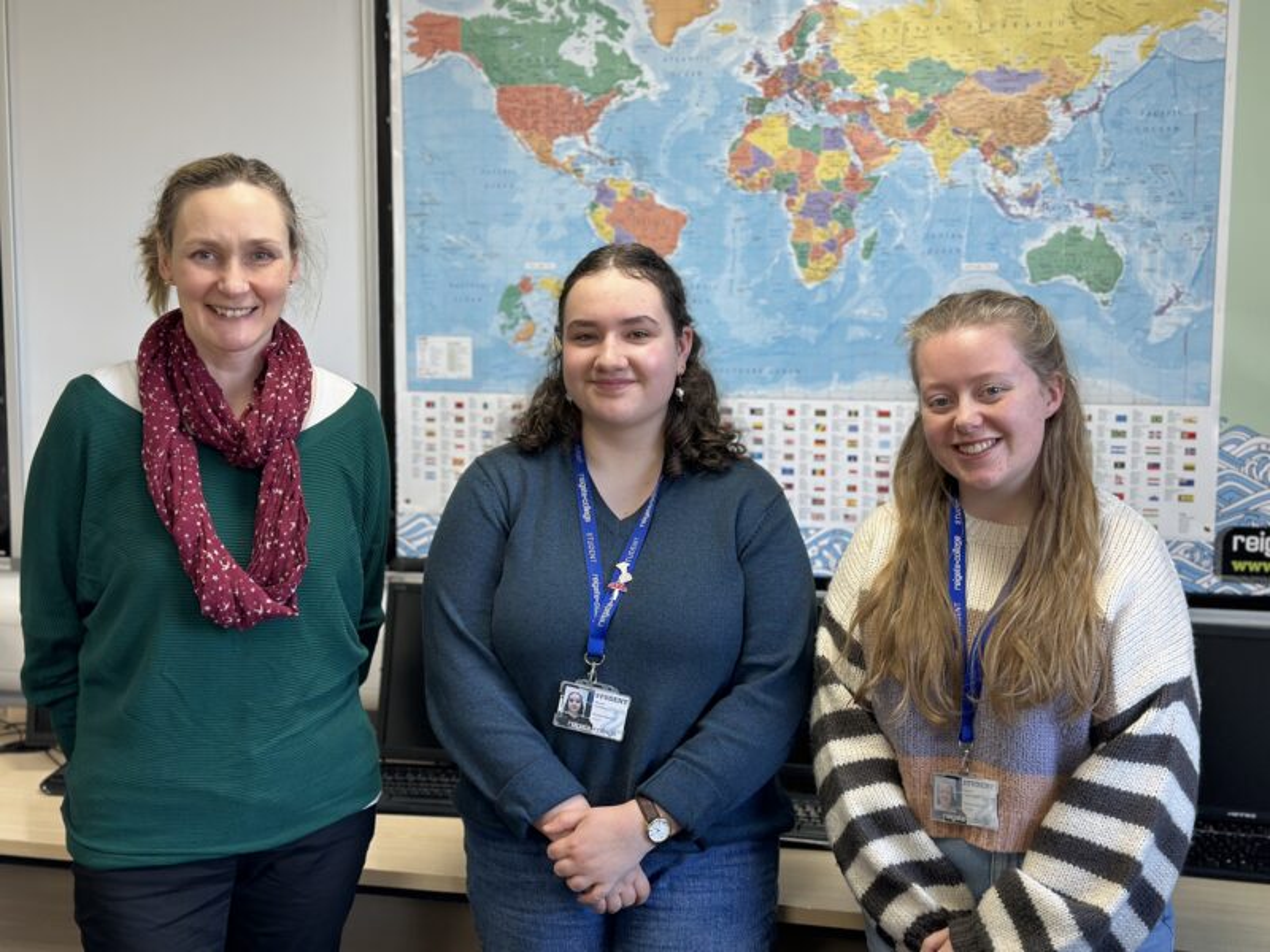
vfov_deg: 30.3
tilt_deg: -6.2
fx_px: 1761
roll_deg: -0.5
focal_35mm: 48
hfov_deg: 39.7
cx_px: 635
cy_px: 476
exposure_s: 1/100
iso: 125
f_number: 1.78
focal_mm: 6.86
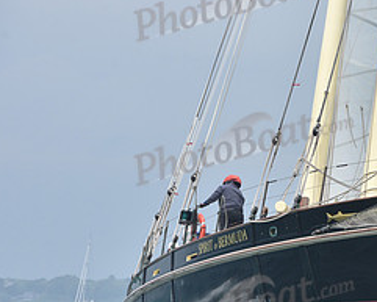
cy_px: 204
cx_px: 436
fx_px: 4041
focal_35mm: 362
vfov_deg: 4.3
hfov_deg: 5.3
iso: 320
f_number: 8
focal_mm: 160
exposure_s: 1/1000
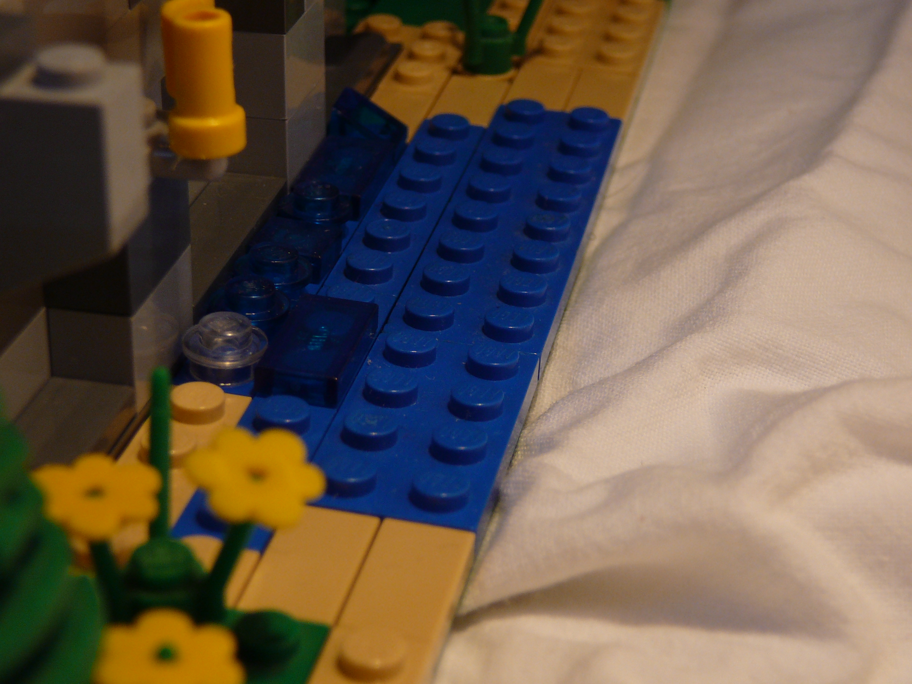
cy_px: 342
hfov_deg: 27.4
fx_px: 1871
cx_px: 456
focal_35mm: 71
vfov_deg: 20.7
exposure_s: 1/30
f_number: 3.7
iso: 100
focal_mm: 10.5
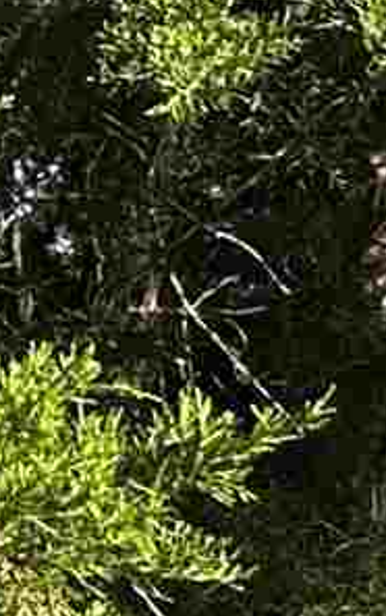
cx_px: -2387
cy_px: 554
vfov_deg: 8.0
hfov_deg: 3.7
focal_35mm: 263
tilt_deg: -0.5
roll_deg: +0.8
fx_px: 4420
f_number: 1.78
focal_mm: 6.86
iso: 80
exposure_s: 1/1062
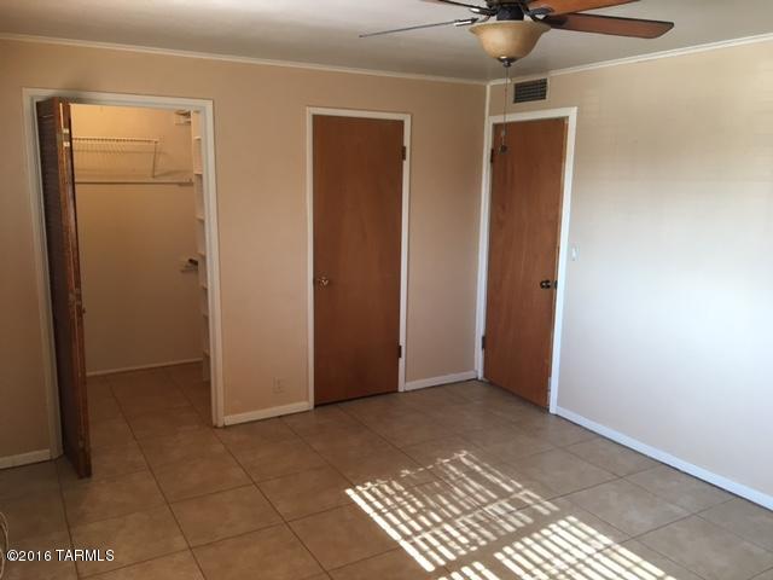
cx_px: 386
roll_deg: -0.7
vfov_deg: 48.2
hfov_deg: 61.7
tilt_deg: -9.3
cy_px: 290
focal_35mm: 29
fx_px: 648
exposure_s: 1/30
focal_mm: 4.15
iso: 50
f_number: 2.2
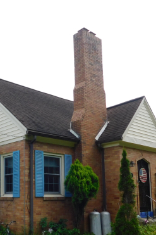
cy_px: 154
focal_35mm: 43
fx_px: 280
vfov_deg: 44.9
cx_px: 26
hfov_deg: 30.2
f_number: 3
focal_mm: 4
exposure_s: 1/800
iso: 125
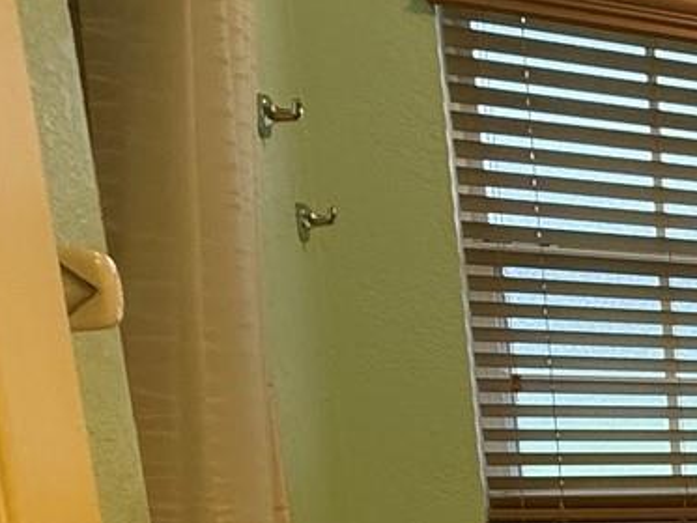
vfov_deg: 22.5
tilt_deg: -11.7
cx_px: 1267
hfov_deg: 21.1
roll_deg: -2.5
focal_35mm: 60
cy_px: 626
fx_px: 1209
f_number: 2.2
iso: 200
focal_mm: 2.22
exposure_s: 1/120
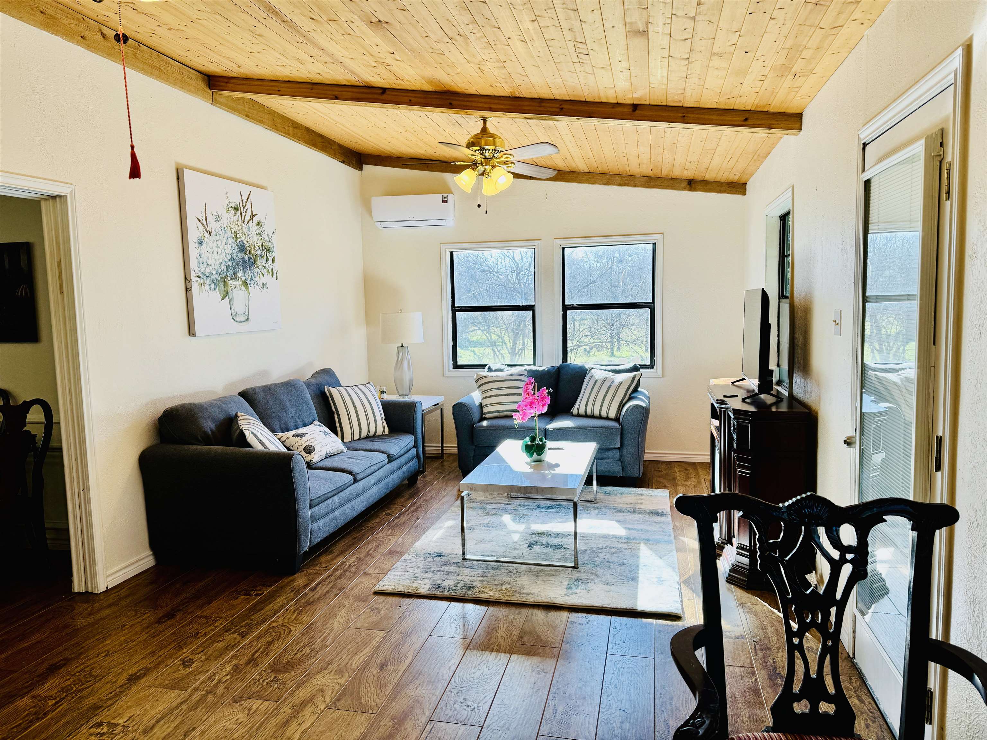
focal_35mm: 24
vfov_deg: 56.8
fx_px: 684
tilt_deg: -5.3
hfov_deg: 71.6
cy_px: 370
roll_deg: +1.2
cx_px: 494
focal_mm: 6.86
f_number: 1.78
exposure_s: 1/236
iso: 64
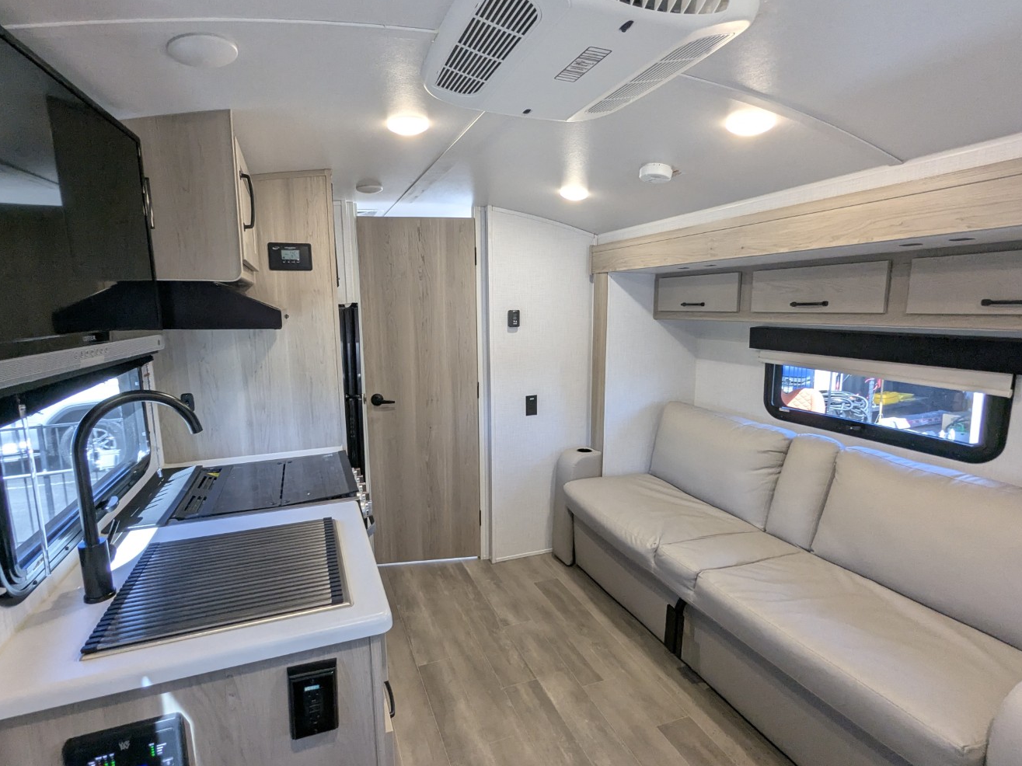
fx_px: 502
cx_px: 485
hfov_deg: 91.0
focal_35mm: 17
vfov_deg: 74.7
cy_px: 391
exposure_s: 1/94.3
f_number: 2.2
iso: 177
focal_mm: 2.35
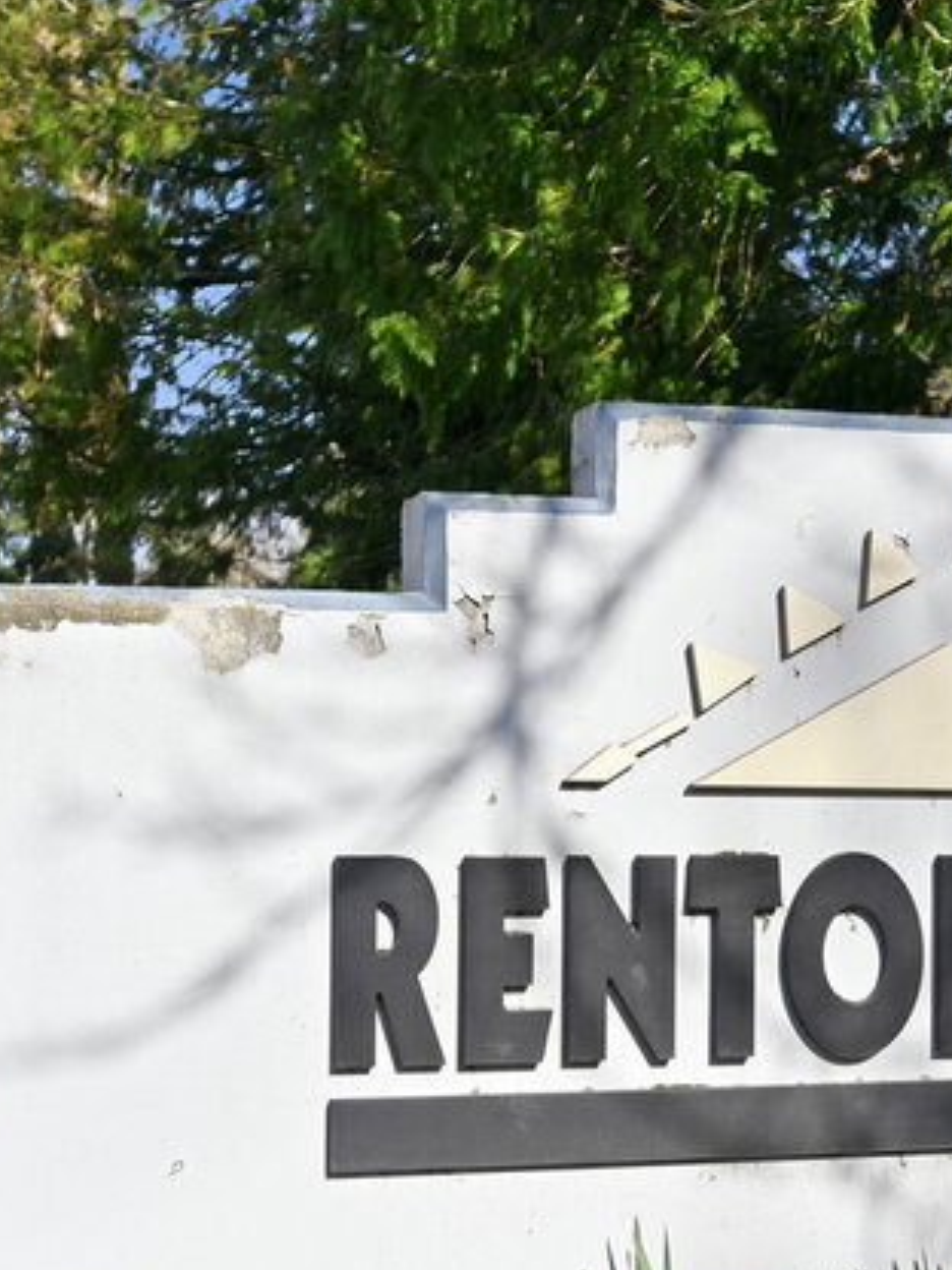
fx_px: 2603
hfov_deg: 20.3
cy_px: 934
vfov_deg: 27.1
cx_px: 841
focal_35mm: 71
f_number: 4
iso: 200
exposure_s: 1/2500
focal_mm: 30
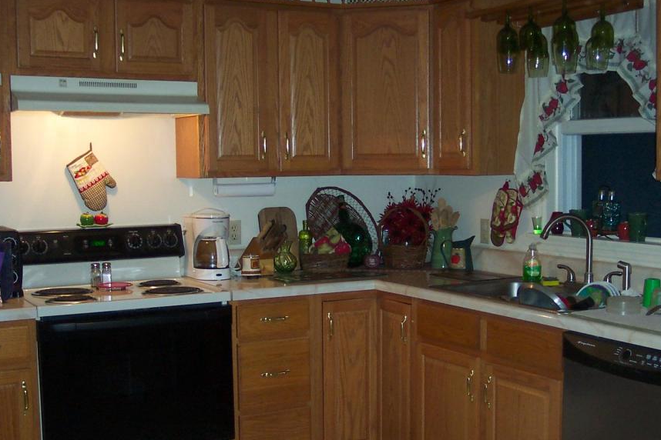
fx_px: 936
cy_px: 255
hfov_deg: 38.8
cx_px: 389
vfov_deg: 26.4
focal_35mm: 51
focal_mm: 8
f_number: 2.8
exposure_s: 1/30
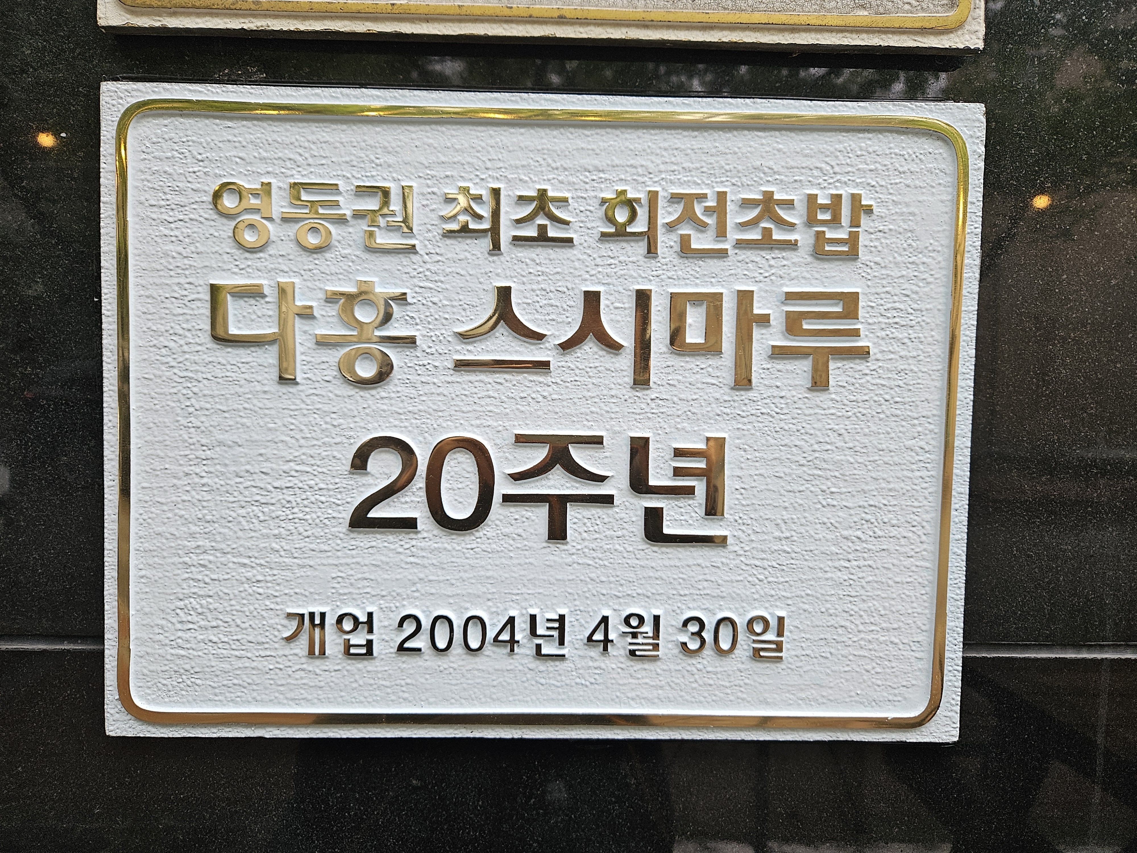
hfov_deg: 73.9
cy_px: 426
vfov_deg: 58.9
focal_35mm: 23
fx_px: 755
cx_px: 568
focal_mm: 5.4
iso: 64
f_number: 1.8
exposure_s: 1/207
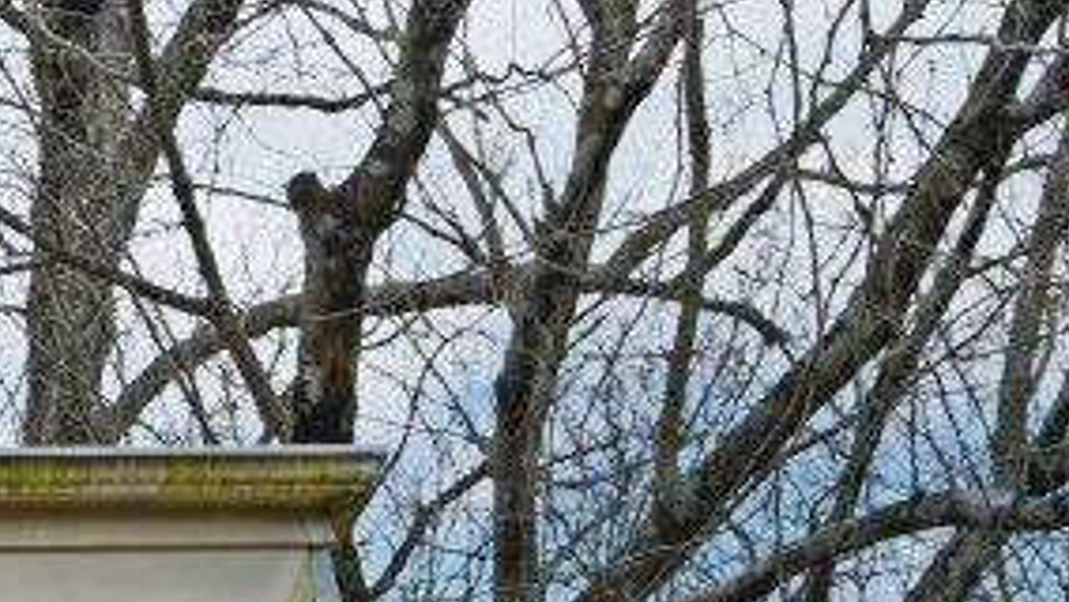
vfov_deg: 6.7
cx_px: -1344
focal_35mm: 166
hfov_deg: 11.2
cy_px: 1757
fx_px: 4707
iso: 200
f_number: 5.6
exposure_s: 1/250
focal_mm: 30
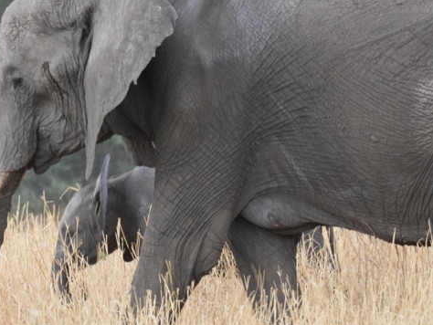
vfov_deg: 2.2
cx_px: 110
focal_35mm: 674
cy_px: 154
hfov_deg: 2.9
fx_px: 8433
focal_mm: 277
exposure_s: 1/1000
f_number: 8
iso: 2000
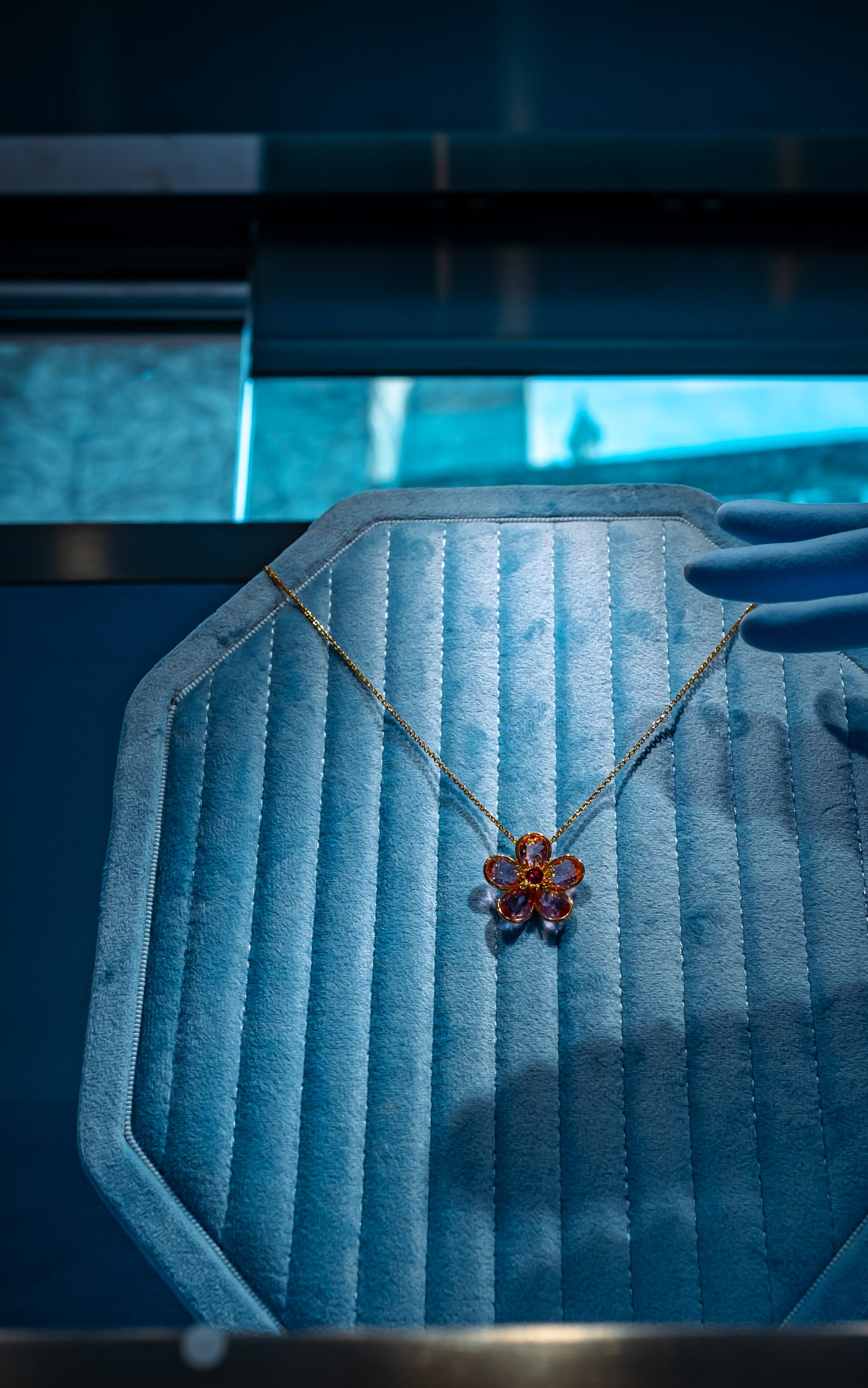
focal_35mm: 48
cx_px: 534
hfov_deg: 26.8
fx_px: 1817
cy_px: 888
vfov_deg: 41.5
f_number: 5.6
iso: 200
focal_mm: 23
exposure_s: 1/125
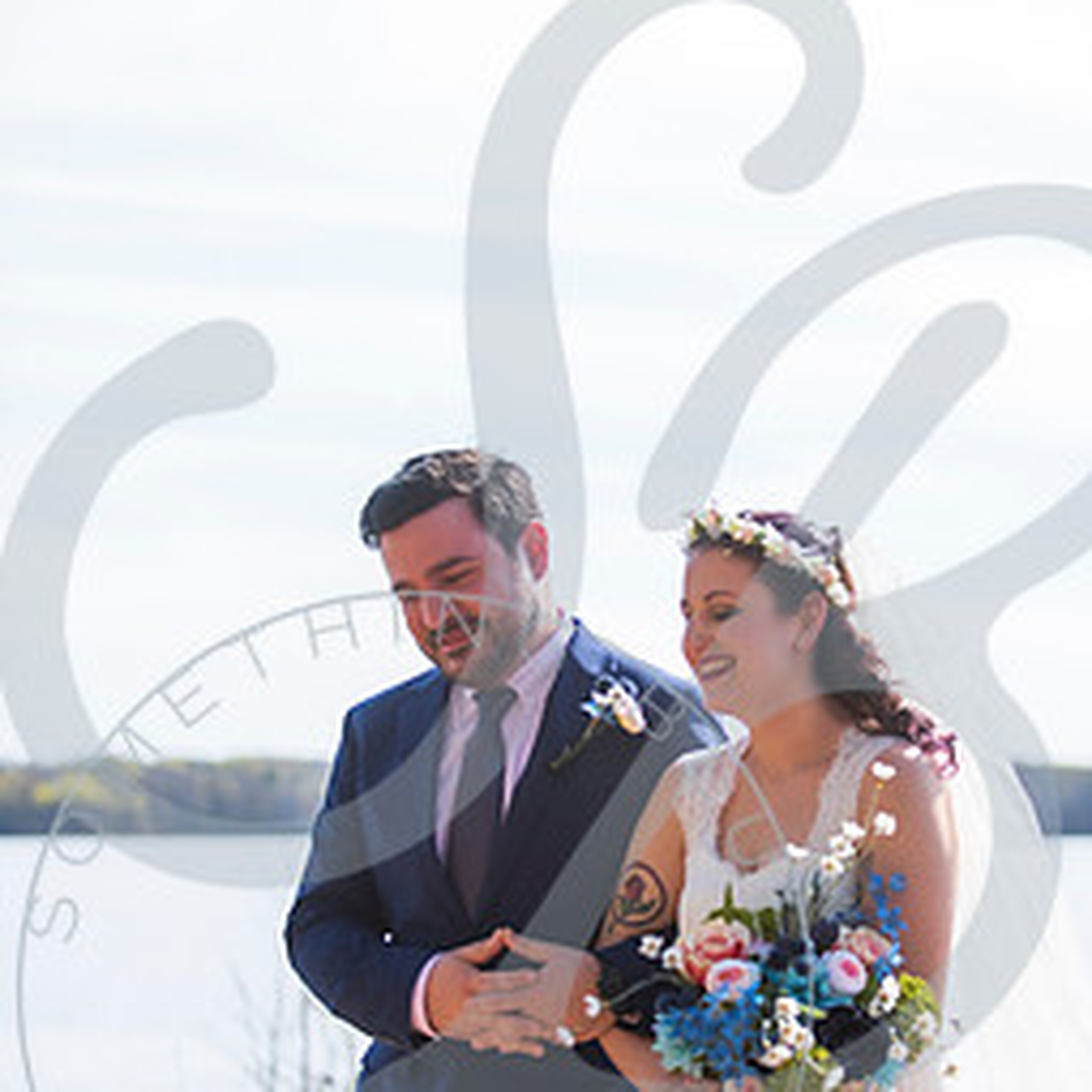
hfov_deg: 16.6
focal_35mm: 105
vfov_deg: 16.6
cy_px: 664
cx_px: 608
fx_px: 3747
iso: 100
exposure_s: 1/800
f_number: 2.8
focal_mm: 70
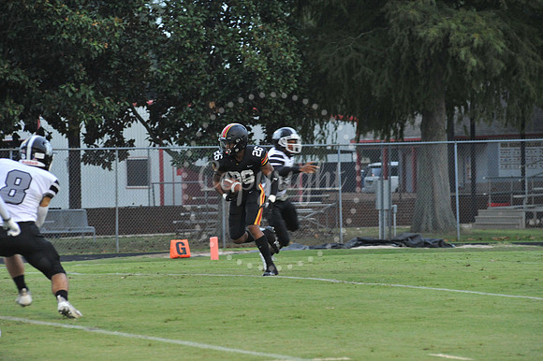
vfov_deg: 6.9
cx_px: 272
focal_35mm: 200
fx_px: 3015
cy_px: 180
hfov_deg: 10.3
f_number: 6.3
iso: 3200
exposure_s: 1/250
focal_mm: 200
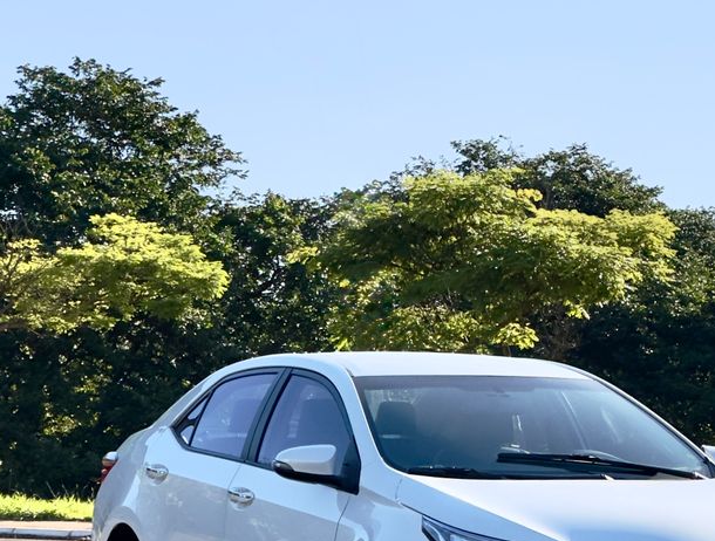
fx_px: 2487
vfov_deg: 12.4
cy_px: 384
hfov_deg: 16.3
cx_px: 482
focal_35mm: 120
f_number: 2.8
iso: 25
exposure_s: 1/1292
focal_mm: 9
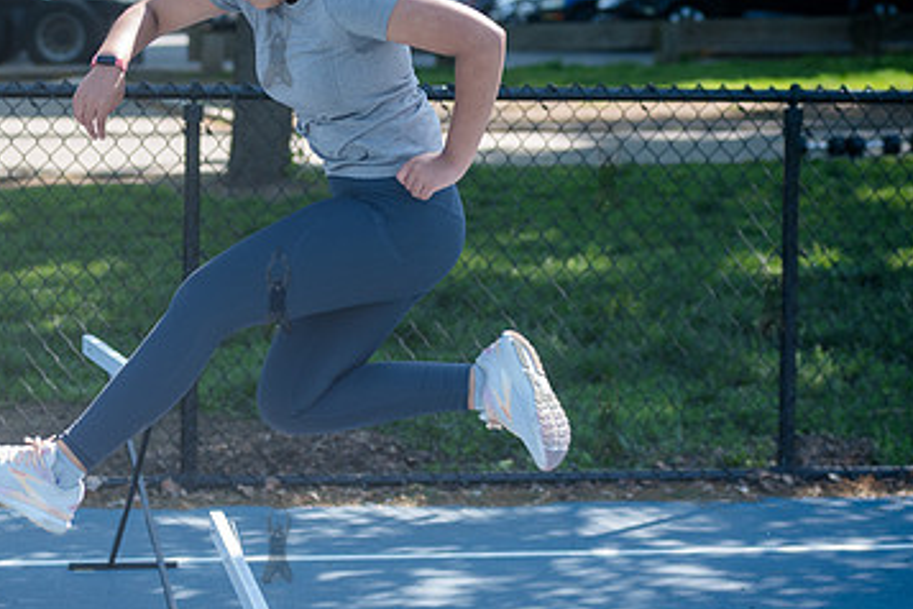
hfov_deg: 15.7
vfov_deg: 10.5
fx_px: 3297
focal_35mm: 130
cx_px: 276
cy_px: 290
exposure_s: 1/640
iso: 400
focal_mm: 80
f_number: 4
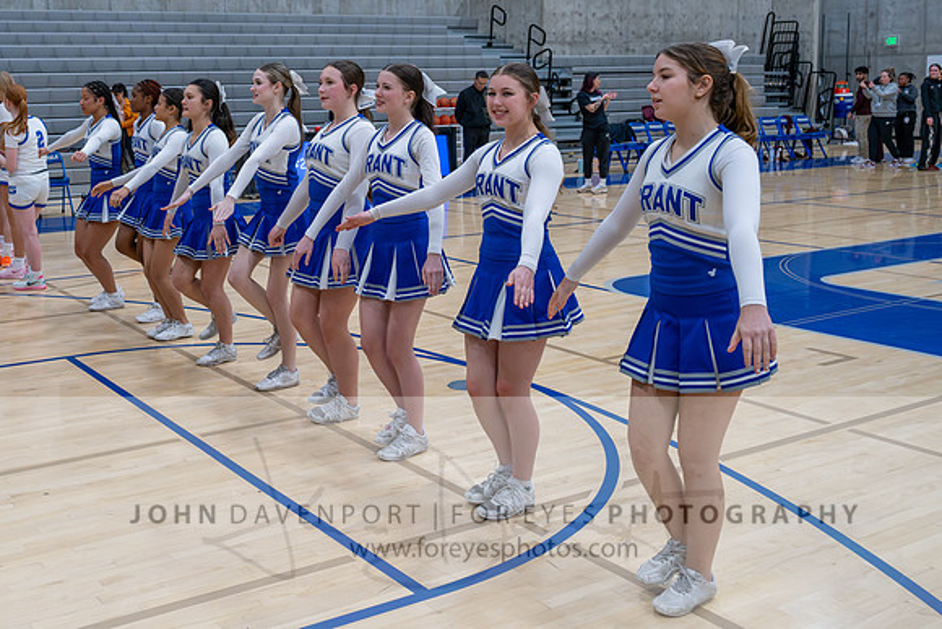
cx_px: 311
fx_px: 1087
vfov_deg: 32.0
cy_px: 214
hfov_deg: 46.1
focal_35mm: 42
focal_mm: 31
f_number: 4.5
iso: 5000
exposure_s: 1/400
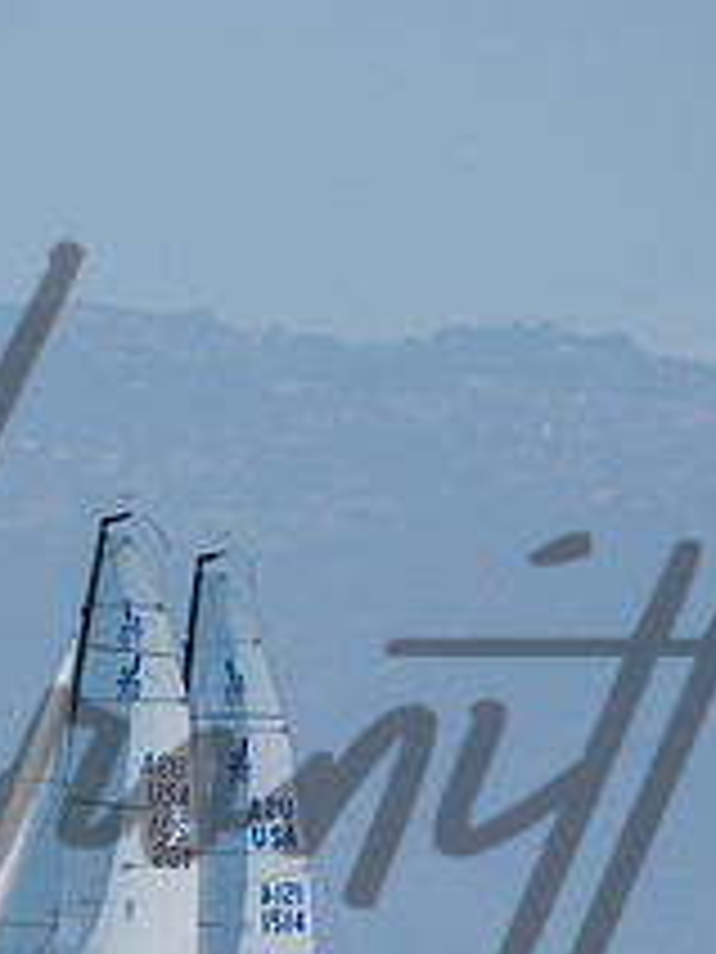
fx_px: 21153
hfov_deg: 1.9
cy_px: 753
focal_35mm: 767
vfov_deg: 2.6
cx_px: 162
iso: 200
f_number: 6.3
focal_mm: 185
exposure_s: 1/1000
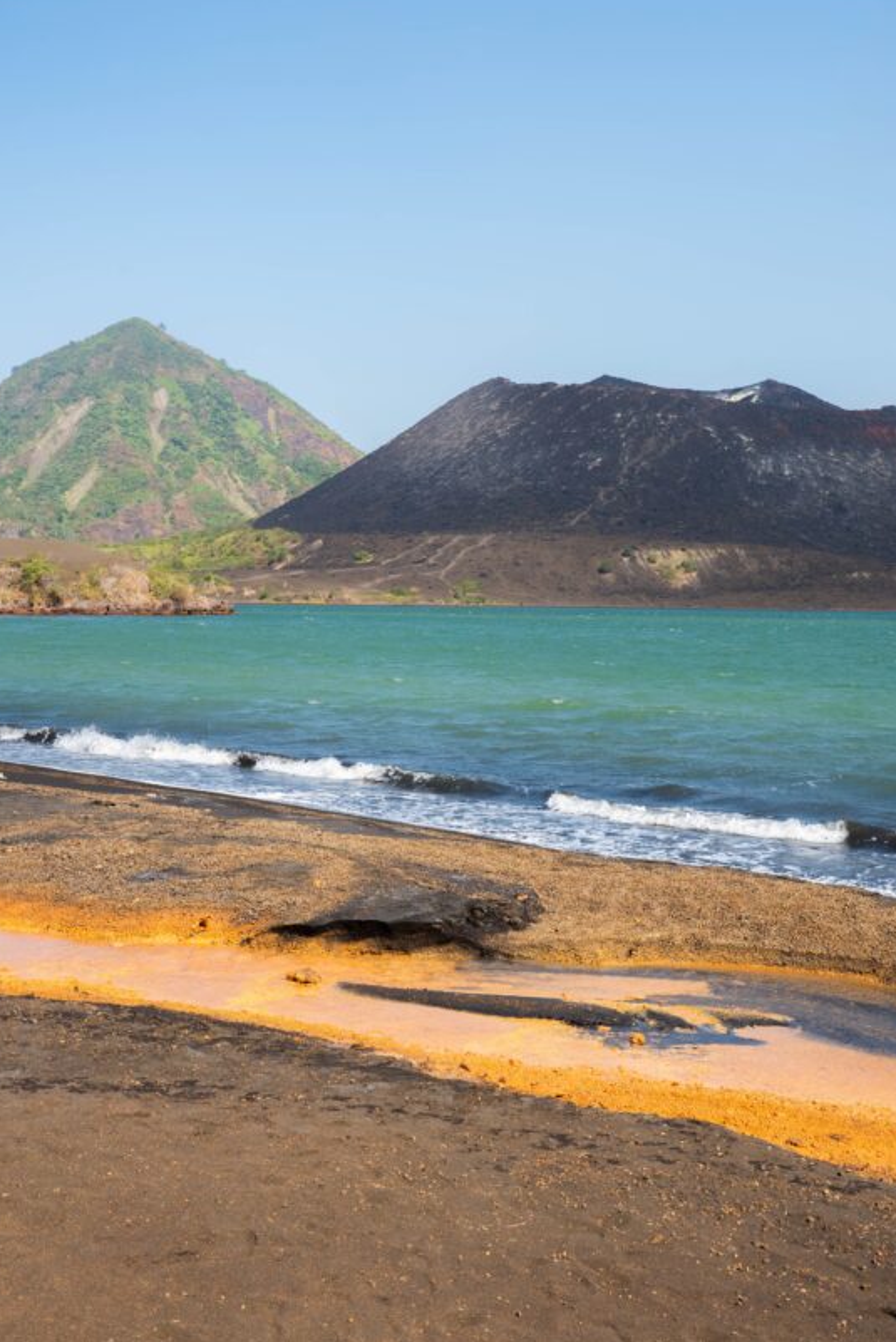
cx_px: 492
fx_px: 1715
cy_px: 625
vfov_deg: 42.7
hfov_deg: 29.3
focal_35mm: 46
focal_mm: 36
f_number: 9
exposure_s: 1/200
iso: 100
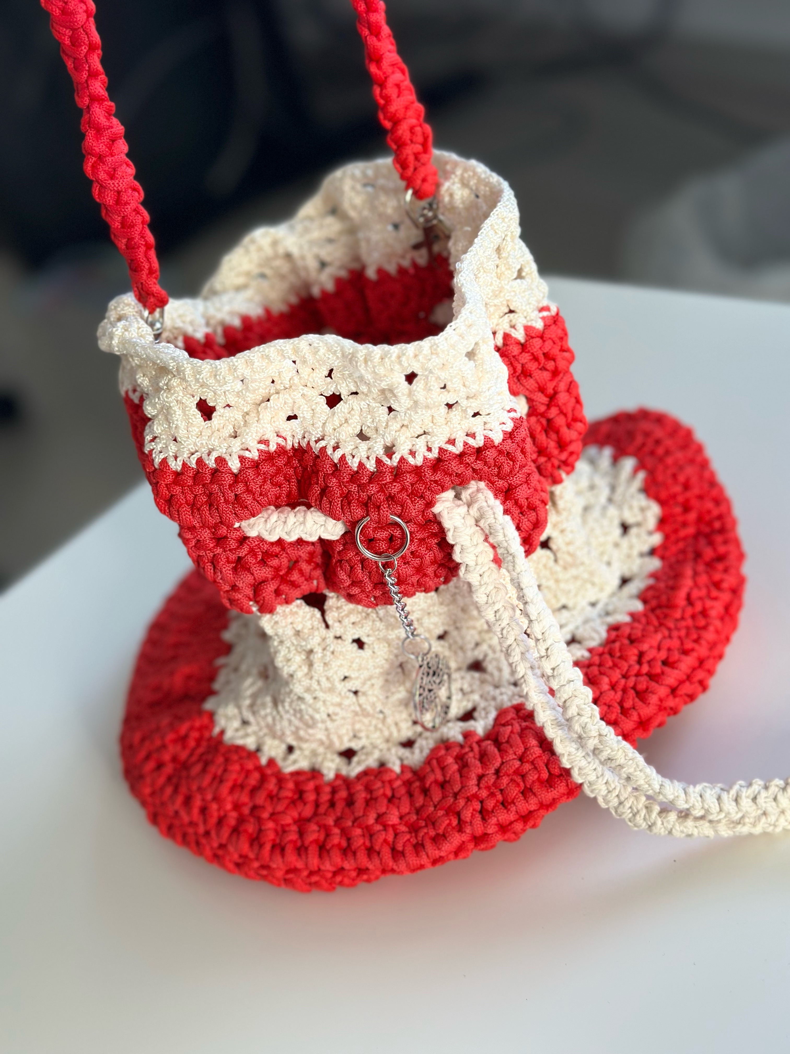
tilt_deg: -33.8
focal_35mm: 48
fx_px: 1461
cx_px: 395
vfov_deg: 39.7
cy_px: 527
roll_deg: +19.4
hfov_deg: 30.3
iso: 80
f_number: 1.78
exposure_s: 1/228
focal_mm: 6.86
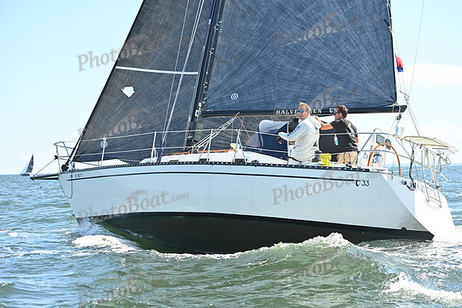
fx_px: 1053
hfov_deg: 24.8
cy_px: 154
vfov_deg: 16.7
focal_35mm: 82
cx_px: 231
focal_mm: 82
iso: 250
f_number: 4.5
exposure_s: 1/1250
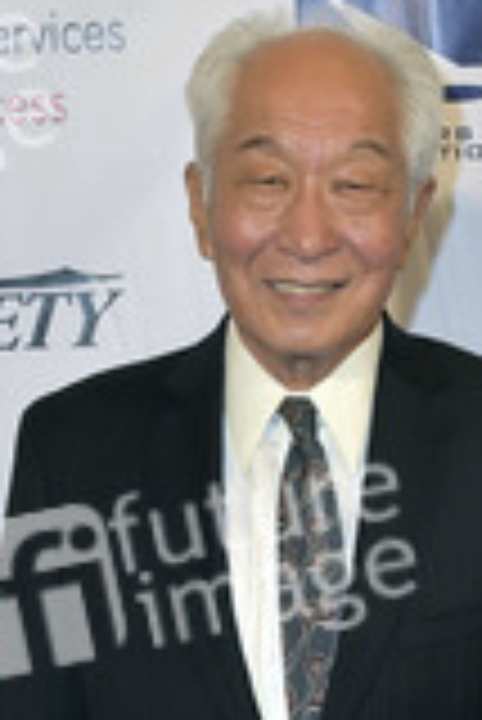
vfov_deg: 22.5
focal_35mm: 85
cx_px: 318
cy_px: 796
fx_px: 1703
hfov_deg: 16.1
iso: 400
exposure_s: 1/320
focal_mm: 34
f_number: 4.5
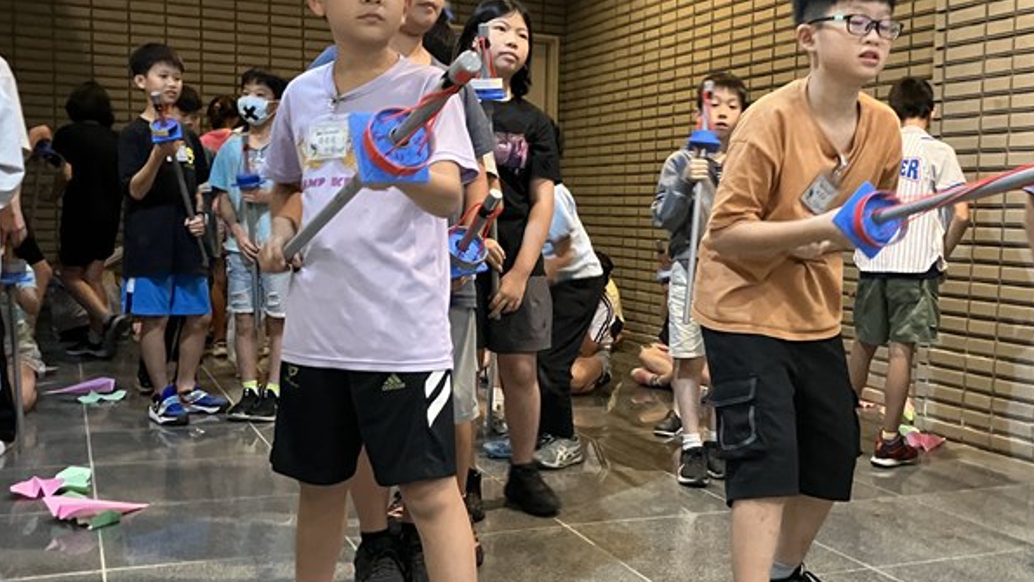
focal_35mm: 41
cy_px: 308
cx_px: 608
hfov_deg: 49.2
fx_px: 1124
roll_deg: -0.1
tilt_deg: -6.3
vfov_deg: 29.0
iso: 500
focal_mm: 3.99
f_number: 1.8
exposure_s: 1/30
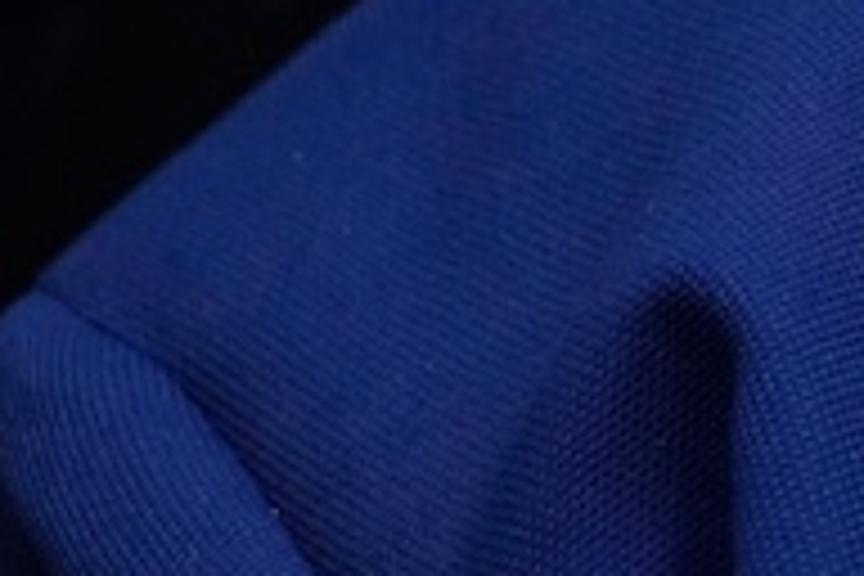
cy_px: -994
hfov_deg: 1.8
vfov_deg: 1.2
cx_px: 2115
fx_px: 26998
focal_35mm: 1125
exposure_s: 1/250
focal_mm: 180
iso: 1000
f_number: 2.8
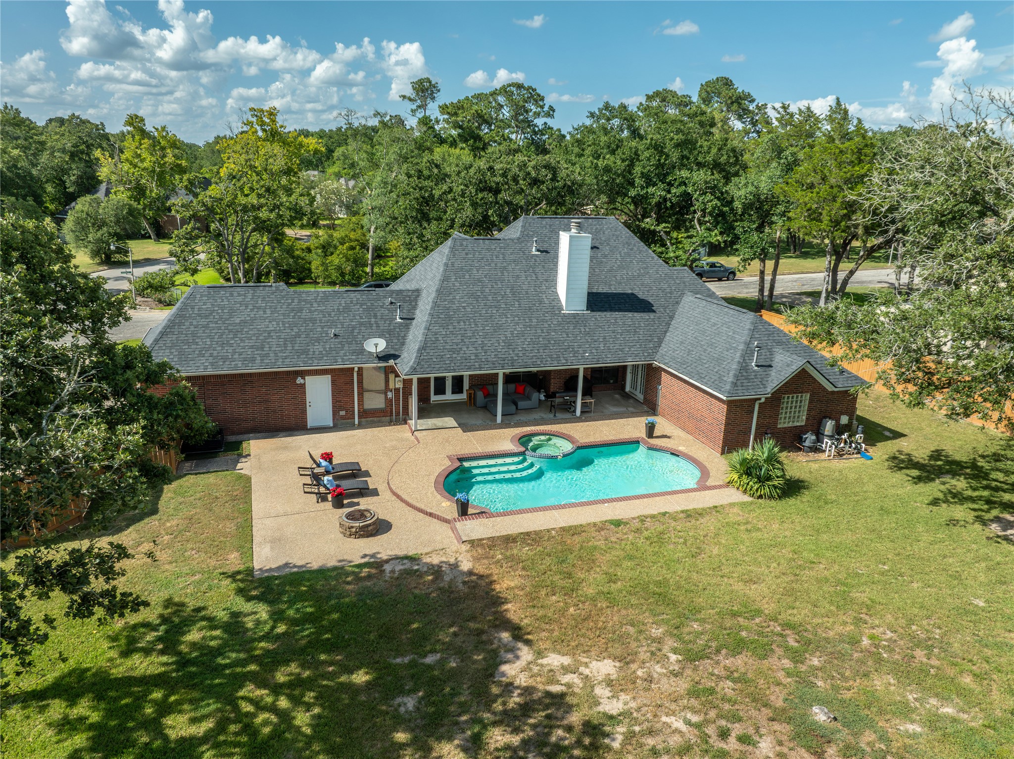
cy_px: 380
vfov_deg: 56.8
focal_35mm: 24
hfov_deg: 71.6
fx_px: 703
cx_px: 507
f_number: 6.3
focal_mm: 12.29
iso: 100
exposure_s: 1/500
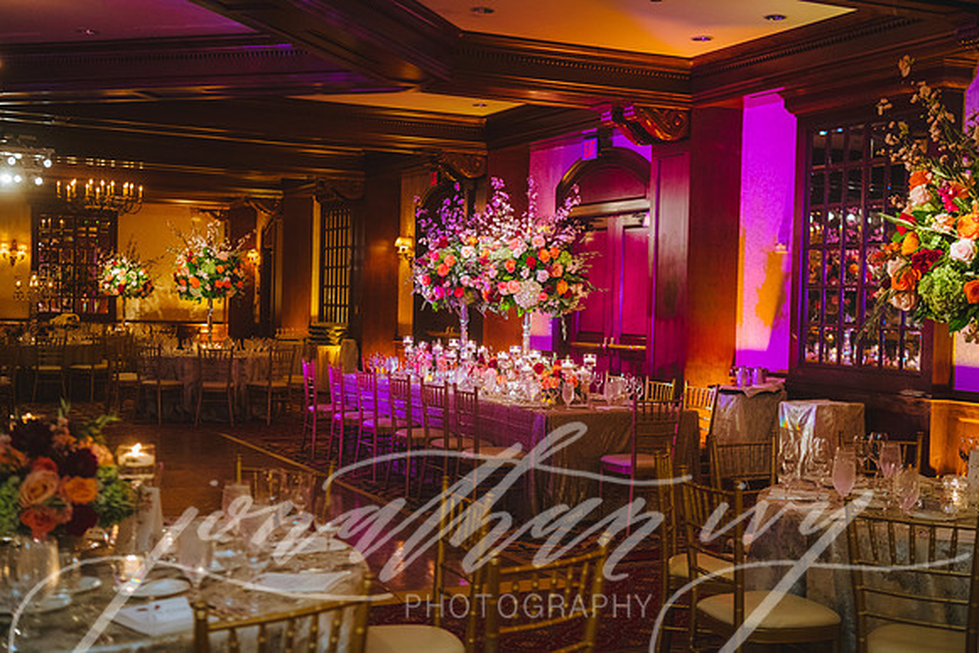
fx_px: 1306
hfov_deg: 41.1
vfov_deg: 28.1
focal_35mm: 48
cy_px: 326
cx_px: 490
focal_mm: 48
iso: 2000
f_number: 3.5
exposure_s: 1/60
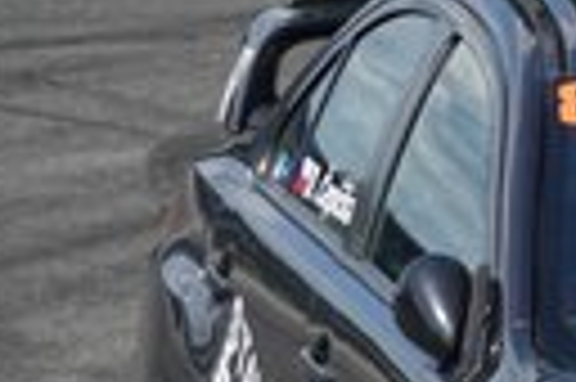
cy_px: 580
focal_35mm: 1125
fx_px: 17977
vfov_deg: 1.2
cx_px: 981
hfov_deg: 1.8
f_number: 4.5
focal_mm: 117.29
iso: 100
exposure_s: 1/800
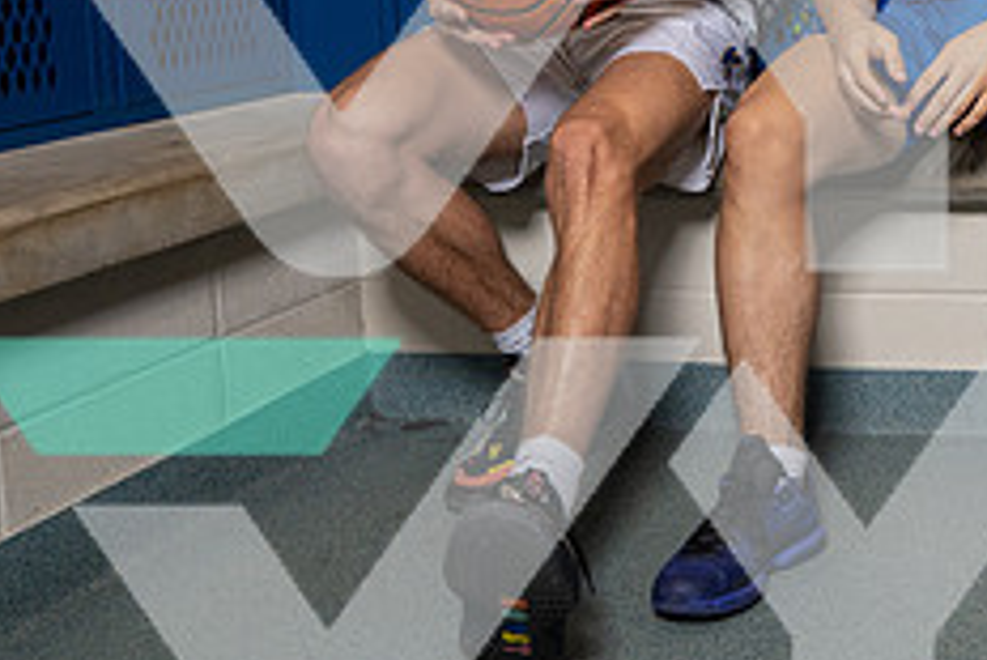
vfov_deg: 22.1
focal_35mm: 60
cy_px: 49
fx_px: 1646
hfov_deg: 30.3
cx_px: 1055
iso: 800
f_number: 8
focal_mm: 24
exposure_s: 1/200
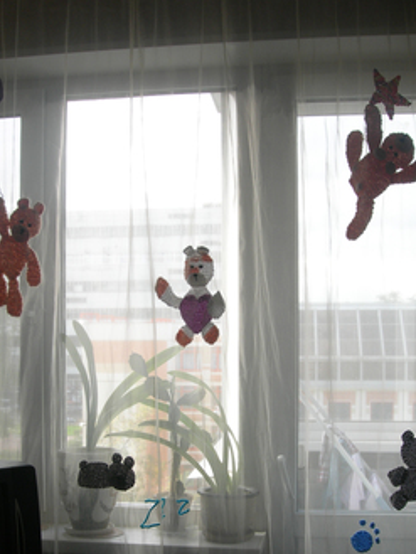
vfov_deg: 36.5
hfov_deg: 28.1
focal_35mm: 52
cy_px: 359
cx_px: 205
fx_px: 833
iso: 50
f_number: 4.8
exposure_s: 1/43.1
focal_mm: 7.8
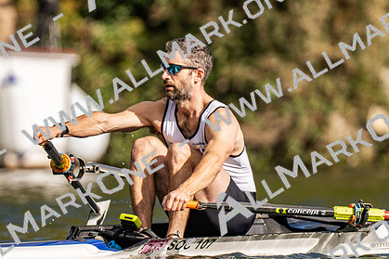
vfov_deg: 1.1
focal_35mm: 1247
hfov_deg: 1.7
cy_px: 148
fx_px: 13469
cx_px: 136
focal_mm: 600
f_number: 4
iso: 100
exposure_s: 1/2500
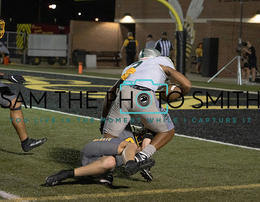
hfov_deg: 16.3
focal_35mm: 119
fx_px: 905
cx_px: 144
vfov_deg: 12.7
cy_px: 106
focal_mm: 100
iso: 16000
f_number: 5.6
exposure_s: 1/1000
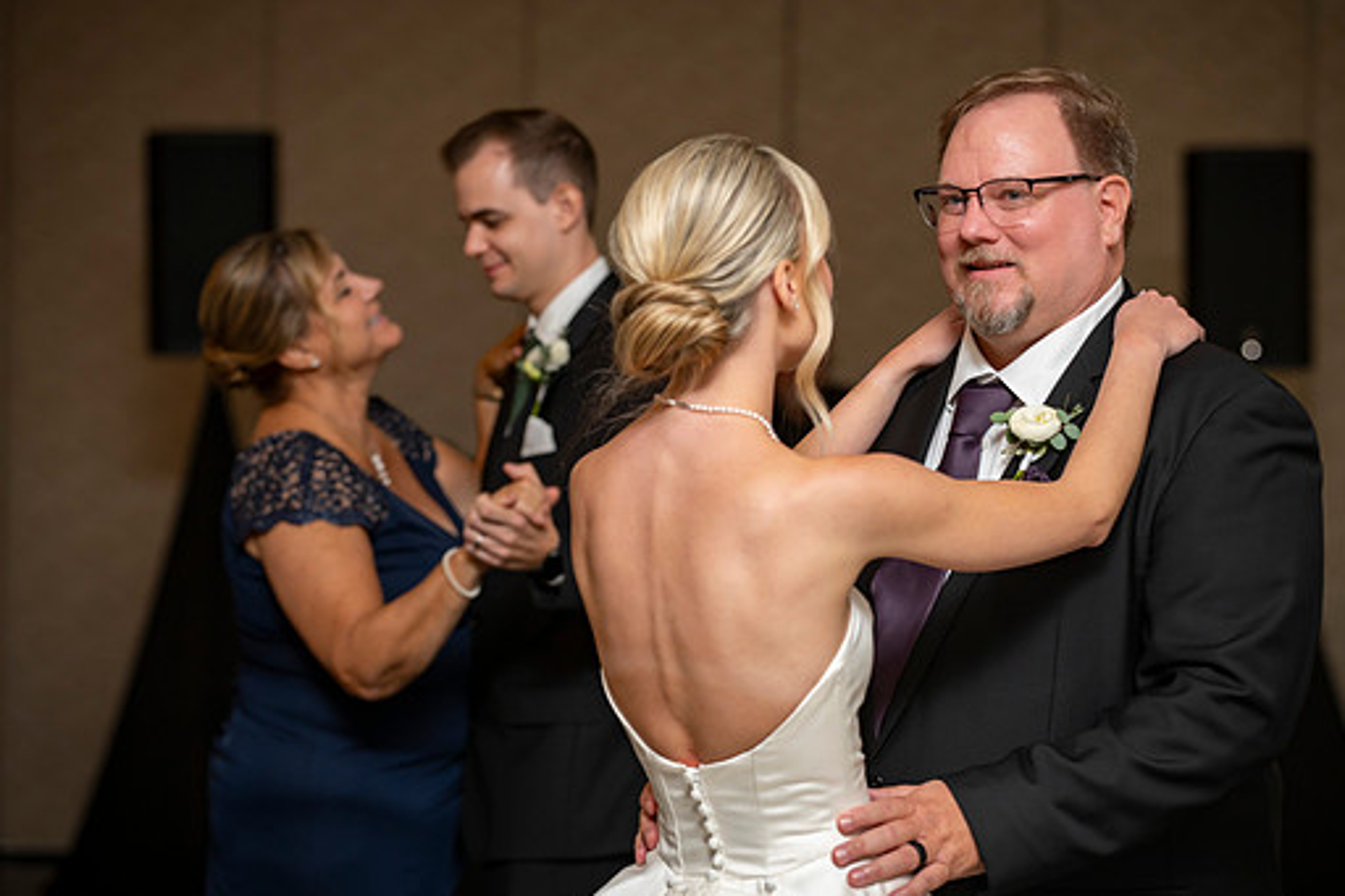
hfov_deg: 14.6
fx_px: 5266
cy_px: 455
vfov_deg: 9.7
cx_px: 741
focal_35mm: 141
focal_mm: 122
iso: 640
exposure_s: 1/100
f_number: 3.5
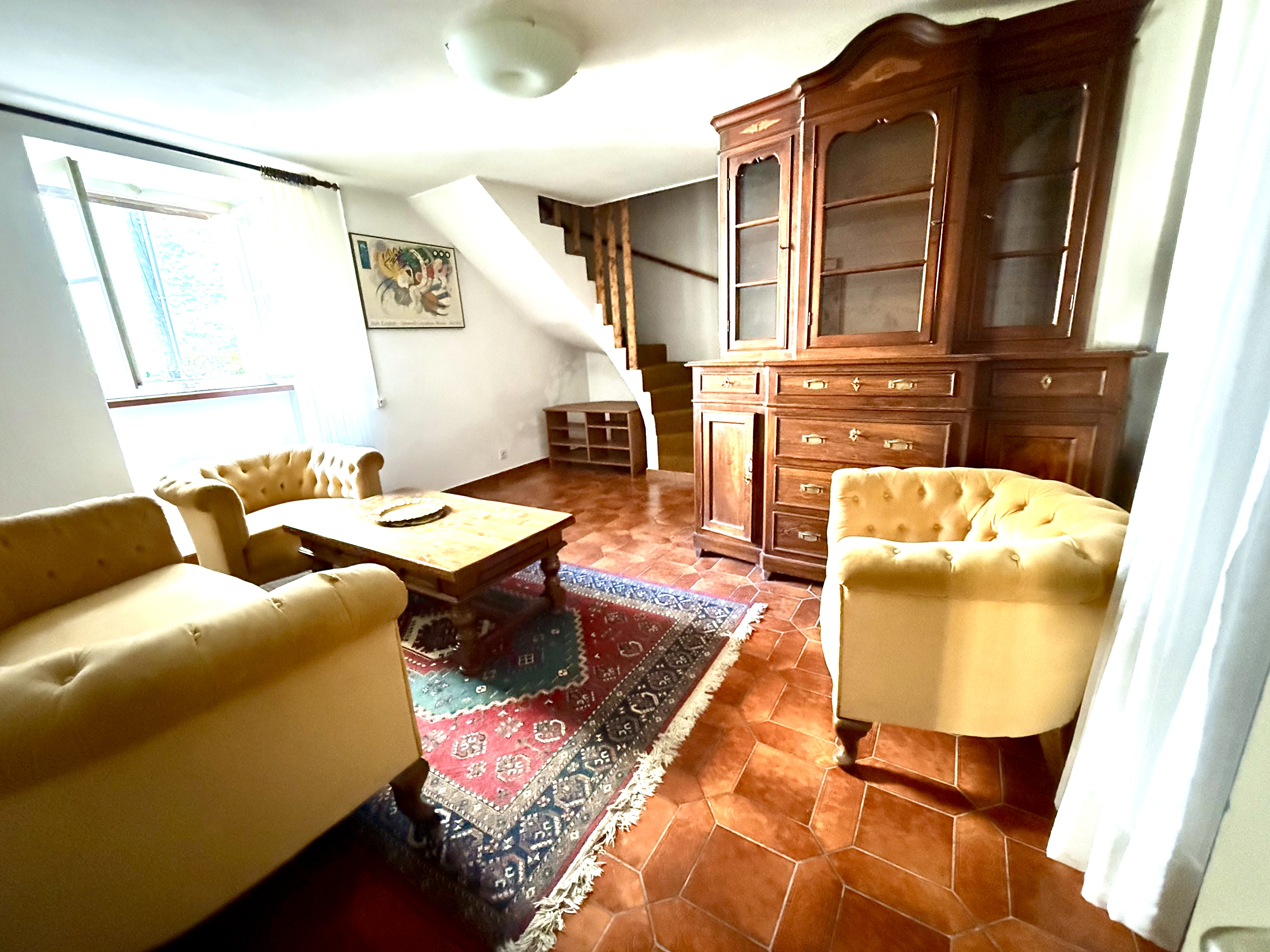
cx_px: 635
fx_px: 514
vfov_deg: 85.7
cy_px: 476
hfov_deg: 102.1
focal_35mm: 14
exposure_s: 1/52
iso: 1250
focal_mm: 2.22
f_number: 2.2
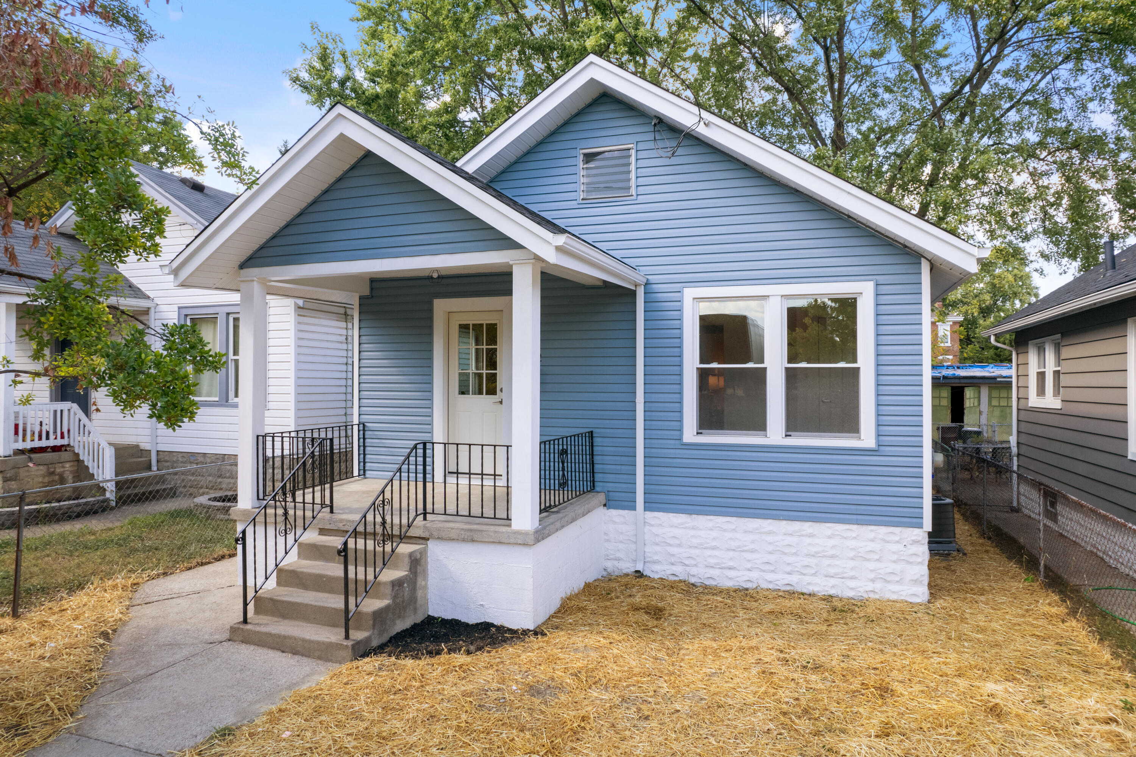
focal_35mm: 22
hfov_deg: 78.6
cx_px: 568
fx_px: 694
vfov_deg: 57.2
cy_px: 378
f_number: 2.8
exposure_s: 1/90
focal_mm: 8.38
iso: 100
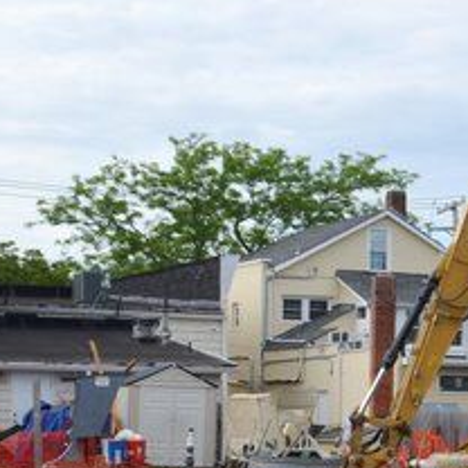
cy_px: 443
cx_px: 392
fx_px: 1698
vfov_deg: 15.5
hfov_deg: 15.6
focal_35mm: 111
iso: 110
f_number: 8
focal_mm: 30
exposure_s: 1/250
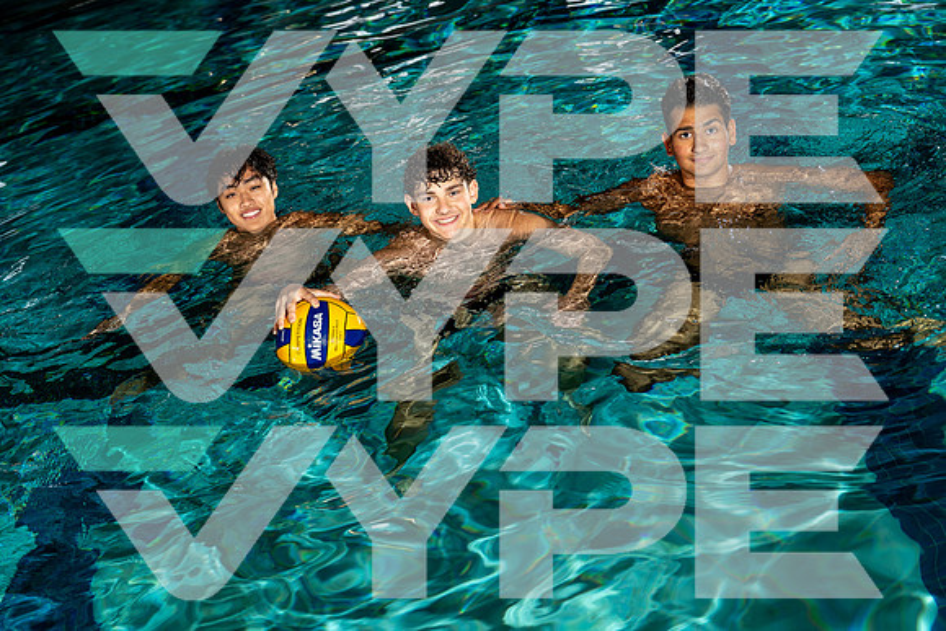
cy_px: 316
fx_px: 1262
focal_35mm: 48
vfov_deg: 28.1
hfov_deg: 41.1
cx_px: 473
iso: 100
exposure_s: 1/250
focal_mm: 48
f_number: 4
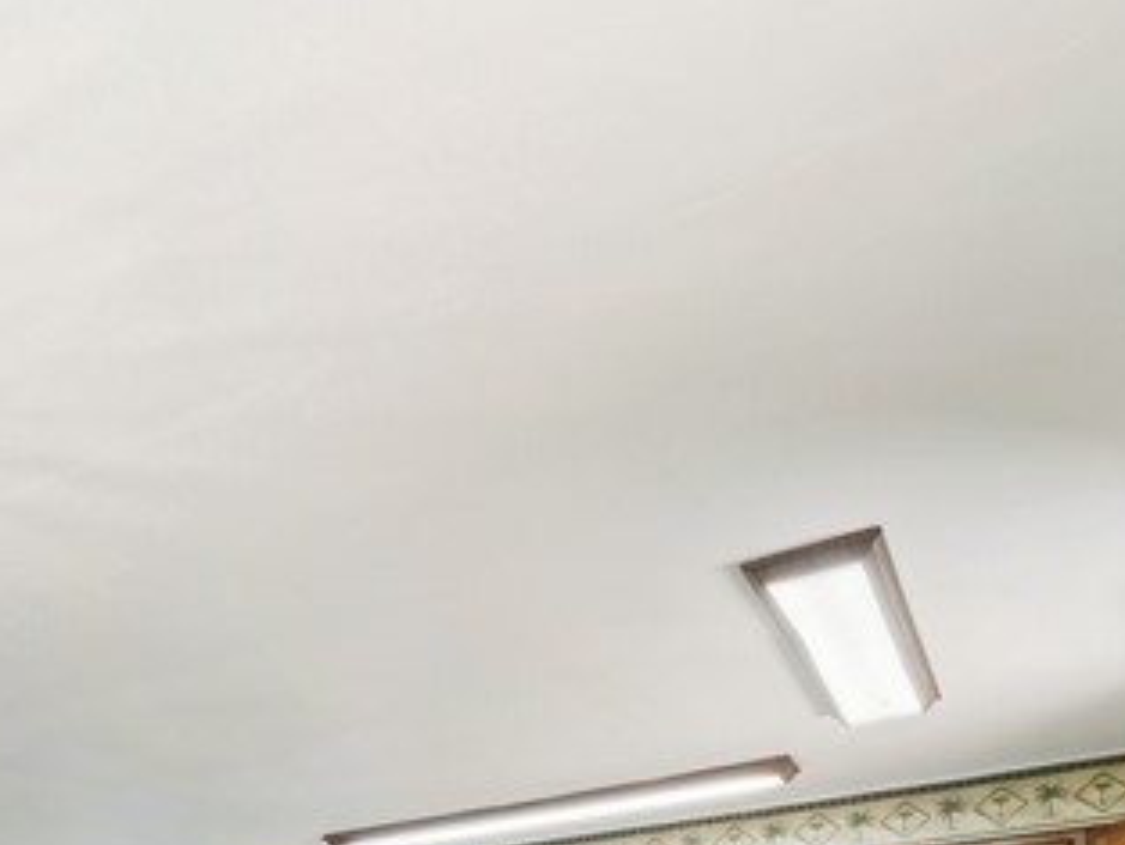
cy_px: 1156
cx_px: -323
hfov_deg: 34.1
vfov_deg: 28.2
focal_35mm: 40
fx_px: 1300
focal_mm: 12
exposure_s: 1/1.25
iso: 50
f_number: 11
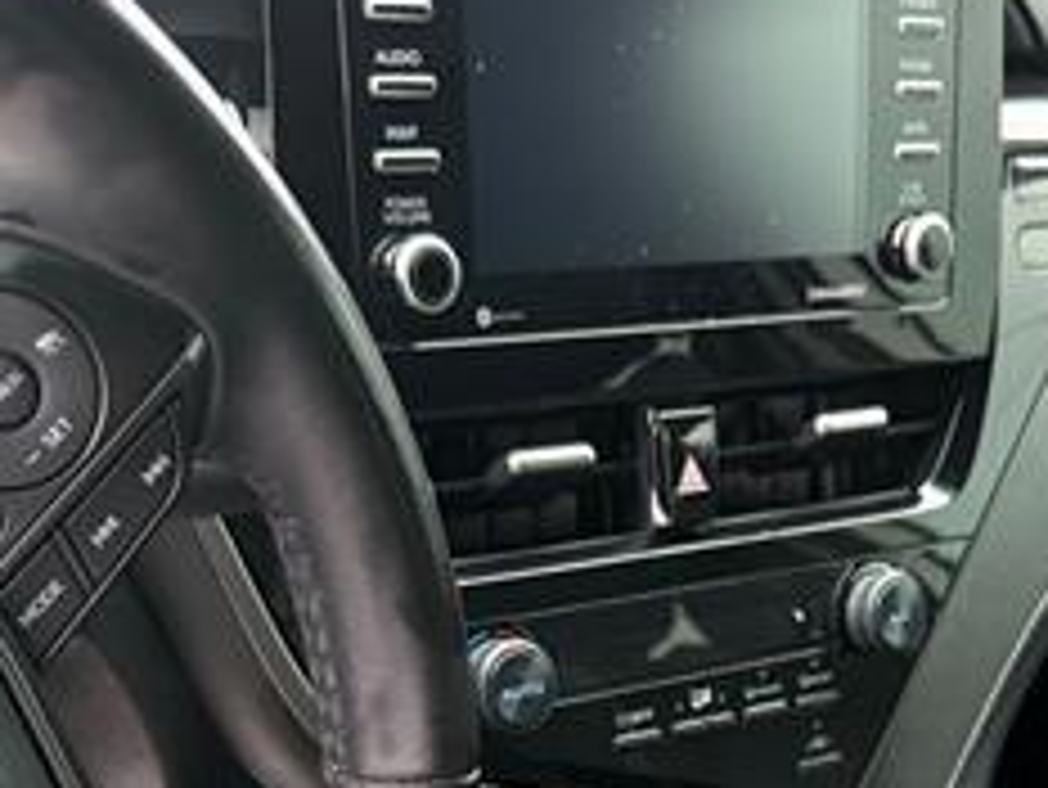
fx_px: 1999
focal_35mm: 66
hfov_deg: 29.1
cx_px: 720
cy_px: 1018
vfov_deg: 20.4
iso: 200
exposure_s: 1/135
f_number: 1.78
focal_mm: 6.76
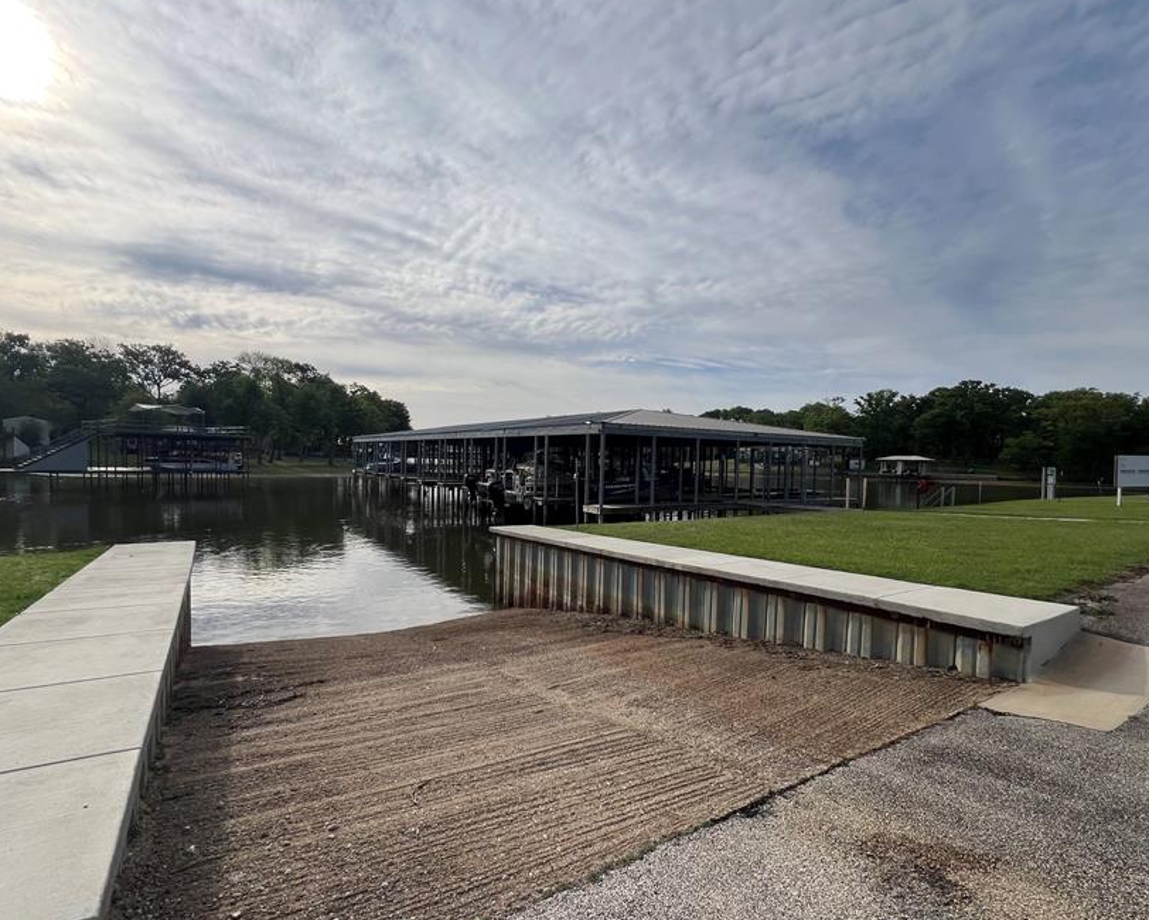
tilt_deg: -1.6
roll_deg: -2.0
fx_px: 544
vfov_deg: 80.3
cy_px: 481
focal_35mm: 16
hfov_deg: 93.1
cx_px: 580
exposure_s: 1/2538
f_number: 1.8
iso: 32
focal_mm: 1.57
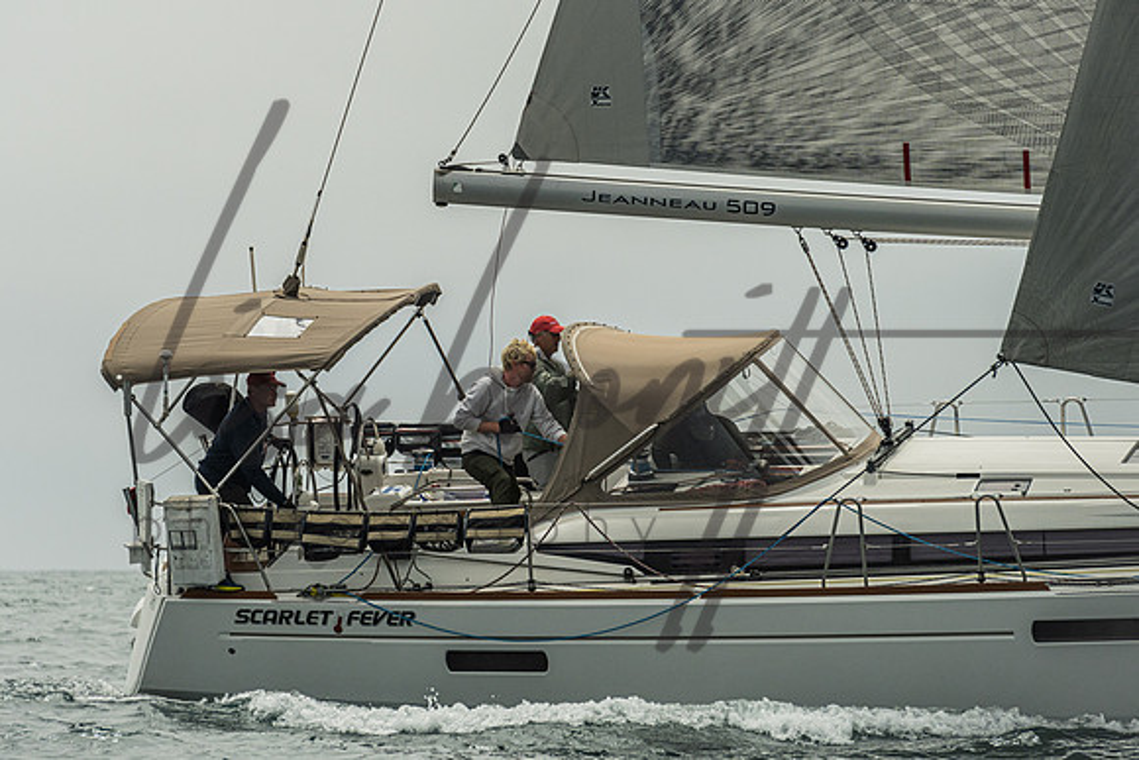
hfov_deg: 8.9
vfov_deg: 6.0
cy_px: 251
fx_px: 7286
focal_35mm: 230
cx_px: 403
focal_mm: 165
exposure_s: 1/2500
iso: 400
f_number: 6.3
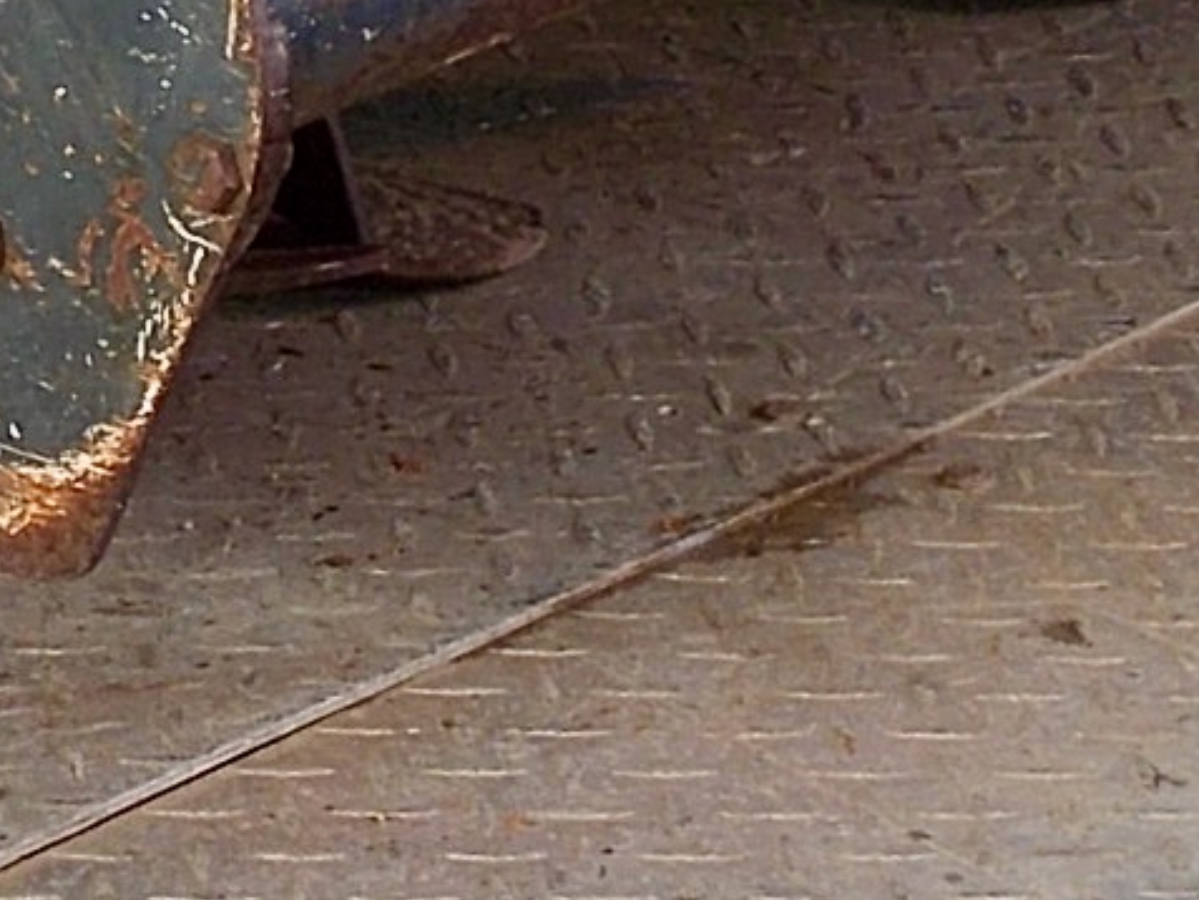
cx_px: -269
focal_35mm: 238
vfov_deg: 6.2
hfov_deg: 8.2
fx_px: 8246
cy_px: -412
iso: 80
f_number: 4.5
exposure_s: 1/60
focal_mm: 9
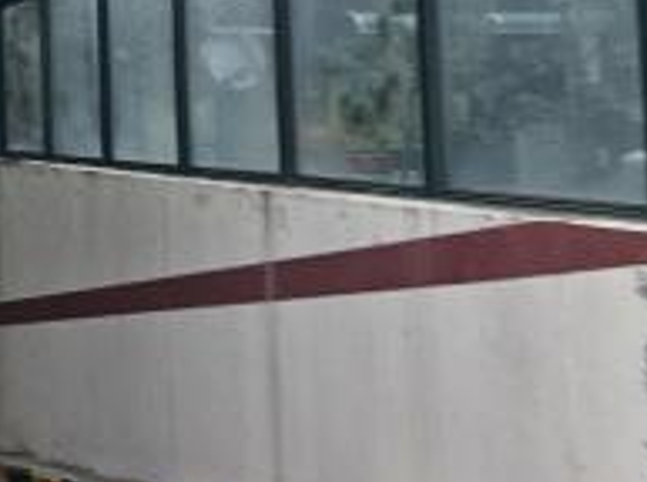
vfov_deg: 26.3
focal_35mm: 54
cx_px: -406
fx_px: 1007
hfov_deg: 24.3
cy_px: 77
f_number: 2.2
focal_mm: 2.2
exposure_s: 1/60
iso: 80
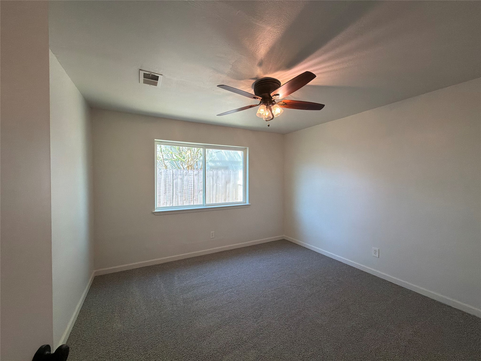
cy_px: 180
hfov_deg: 102.1
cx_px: 240
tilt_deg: +0.5
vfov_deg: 85.7
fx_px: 195
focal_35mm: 14
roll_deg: +0.9
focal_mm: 2.22
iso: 250
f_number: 2.2
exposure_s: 1/120
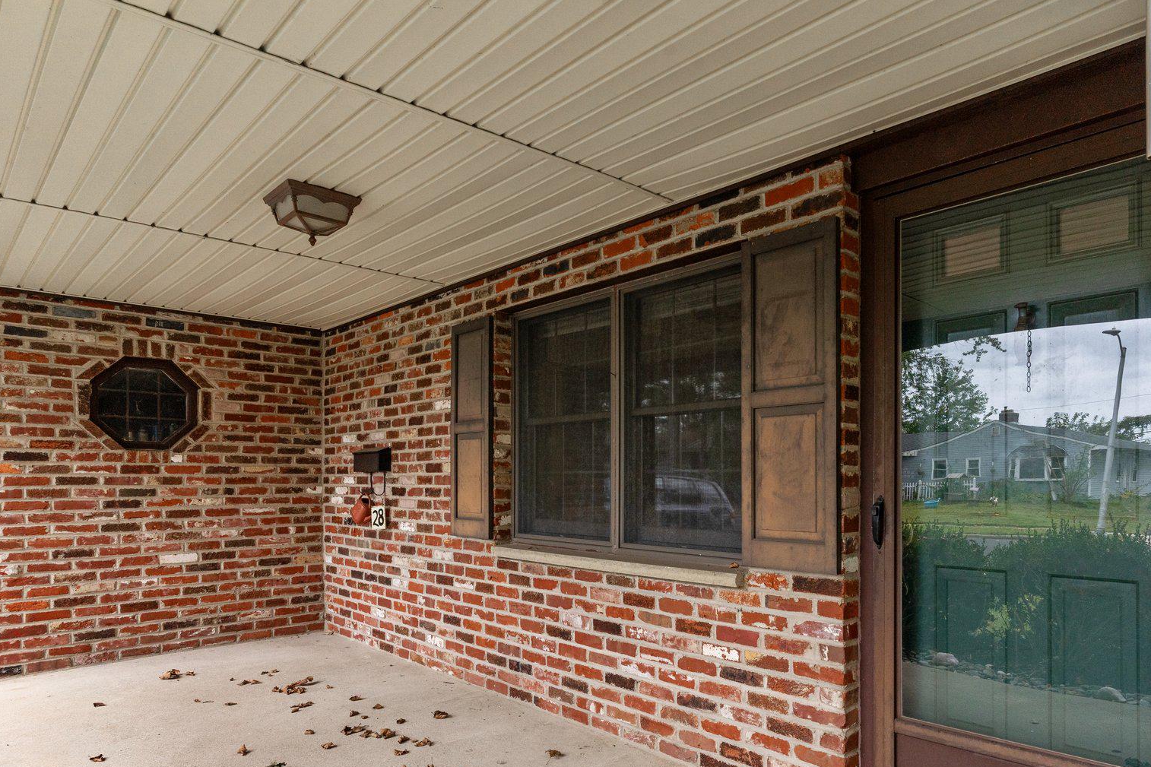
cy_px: 481
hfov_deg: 75.4
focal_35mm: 23
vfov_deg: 54.5
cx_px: 678
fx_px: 735
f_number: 10
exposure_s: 1/160
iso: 500
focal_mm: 17
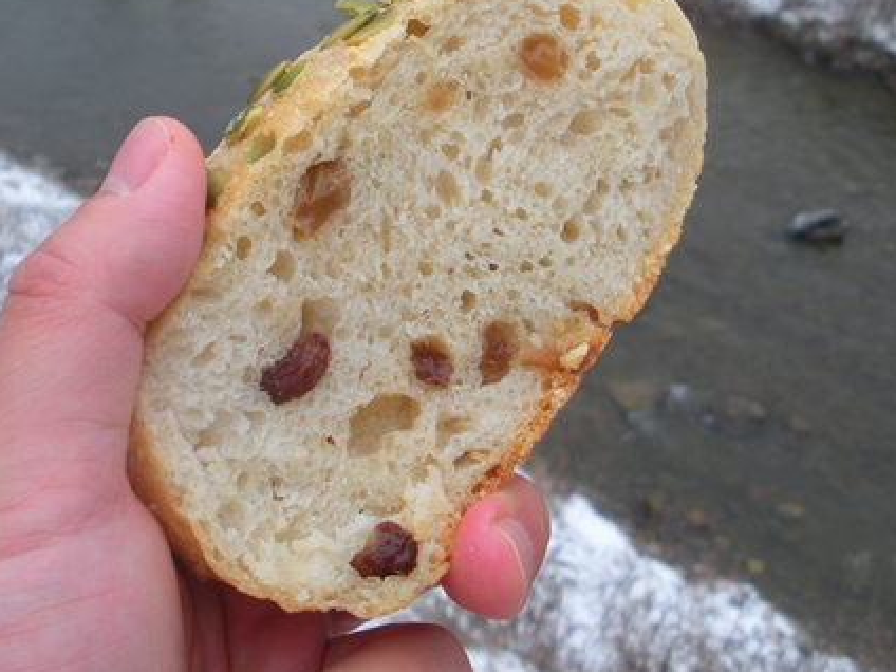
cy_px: 209
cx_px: 459
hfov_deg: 37.5
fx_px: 1320
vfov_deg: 28.3
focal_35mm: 51
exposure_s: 1/116
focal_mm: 6.3
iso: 91
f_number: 3.5
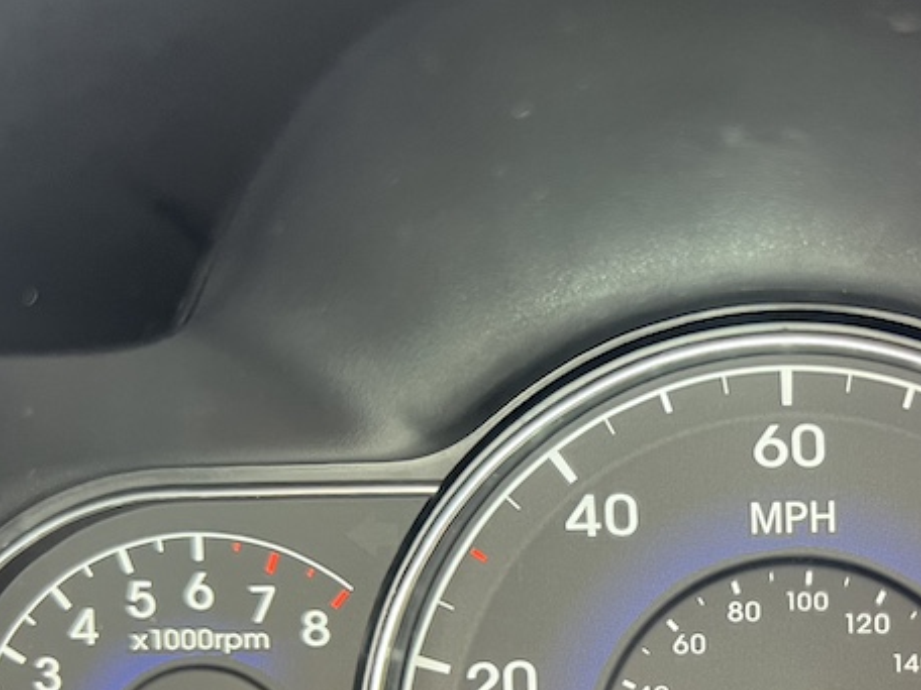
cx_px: 846
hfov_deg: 32.0
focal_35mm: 57
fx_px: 1517
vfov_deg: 24.3
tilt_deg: -28.3
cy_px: 718
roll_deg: +2.9
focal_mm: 5.7
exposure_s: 1/60
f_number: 1.5
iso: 200
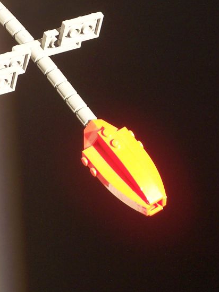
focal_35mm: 352
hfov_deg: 4.2
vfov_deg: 5.6
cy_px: 33
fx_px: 2972
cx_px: 72
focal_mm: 31.3
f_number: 3.2
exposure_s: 1/2
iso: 80
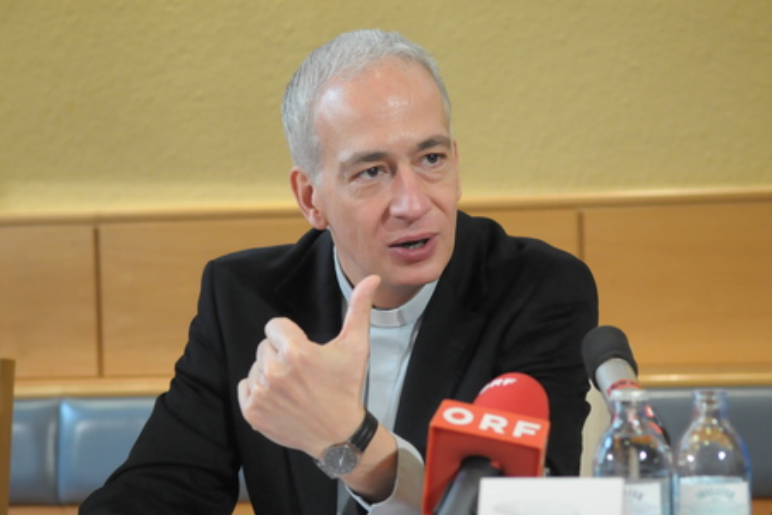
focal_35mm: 82
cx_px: 386
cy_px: 258
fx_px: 1769
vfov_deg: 16.6
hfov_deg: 24.6
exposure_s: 1/125
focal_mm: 55
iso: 1600
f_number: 3.2
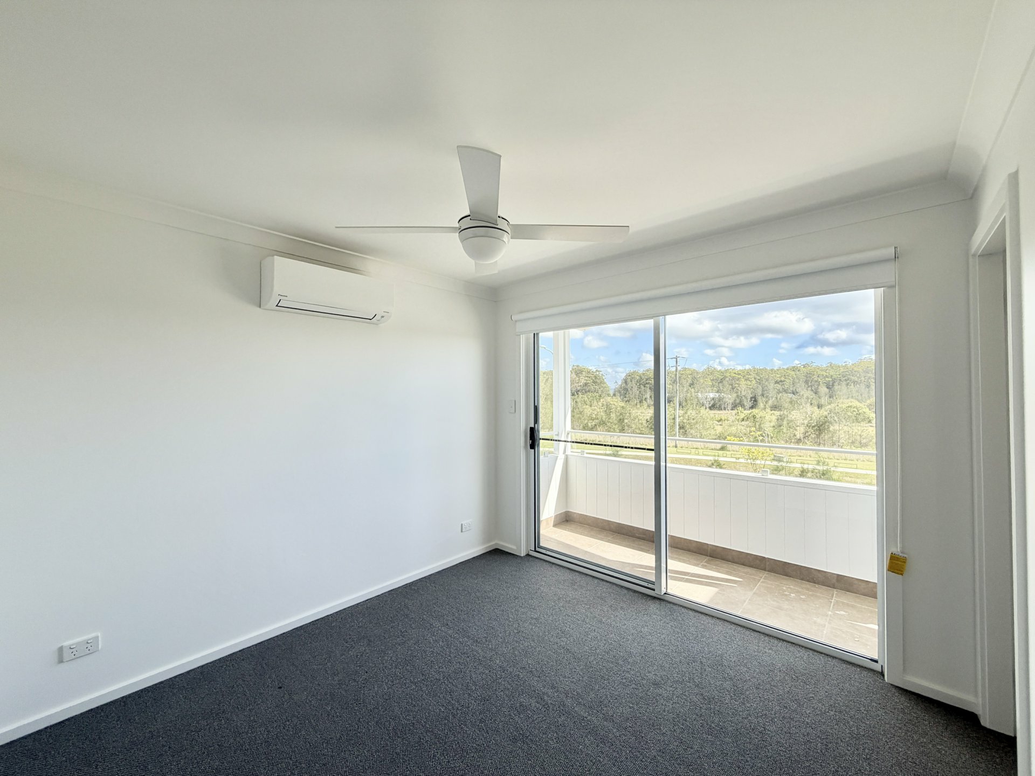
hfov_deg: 102.1
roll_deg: +0.5
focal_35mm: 14
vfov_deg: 85.7
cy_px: 388
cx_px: 518
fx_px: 419
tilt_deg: +1.0
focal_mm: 2.22
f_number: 2.2
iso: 64
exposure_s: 1/442
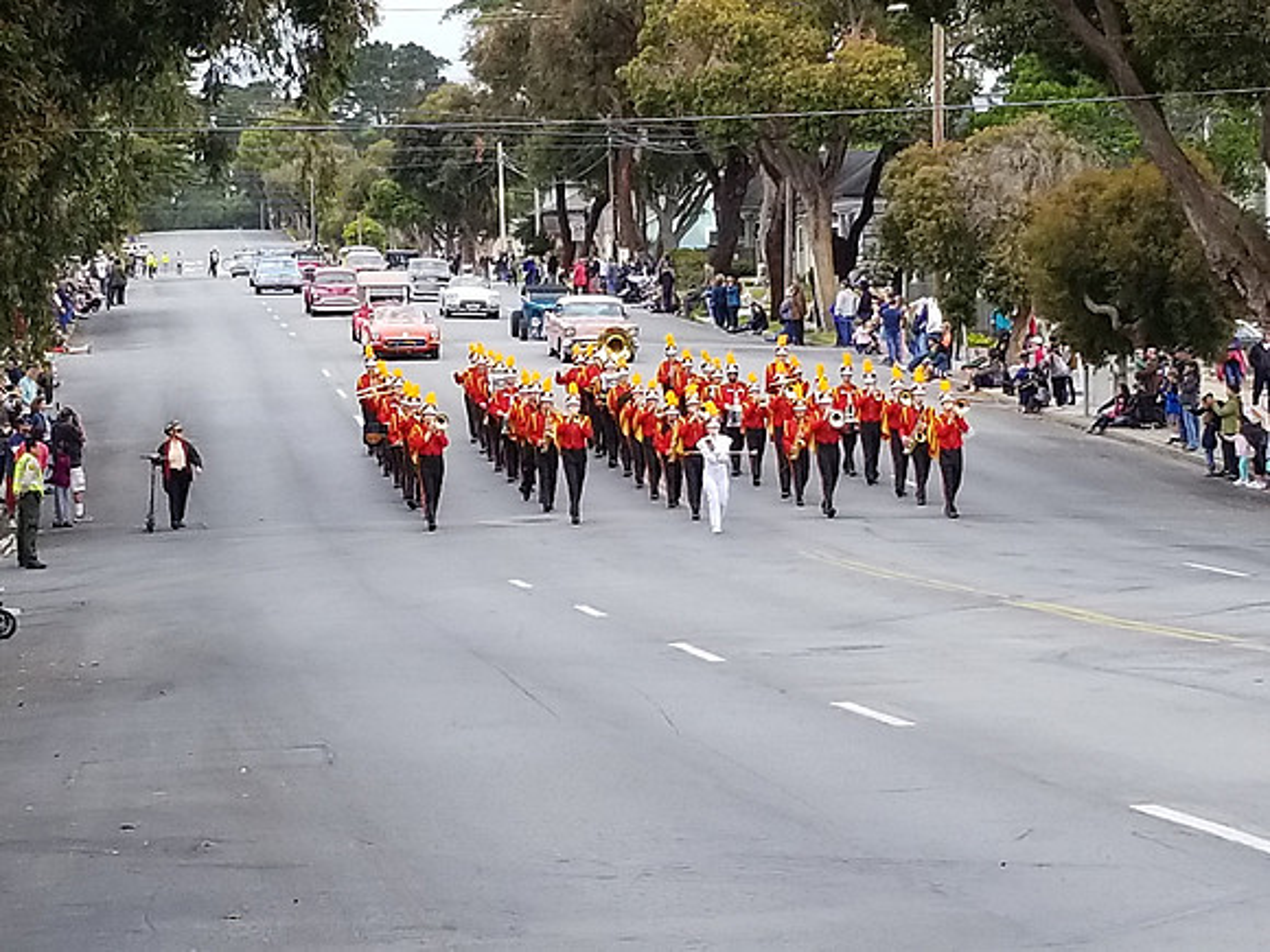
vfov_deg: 53.1
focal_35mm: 26
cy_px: 476
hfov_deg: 67.3
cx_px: 635
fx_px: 954
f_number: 1.7
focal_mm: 4.3
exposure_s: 1/676
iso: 50
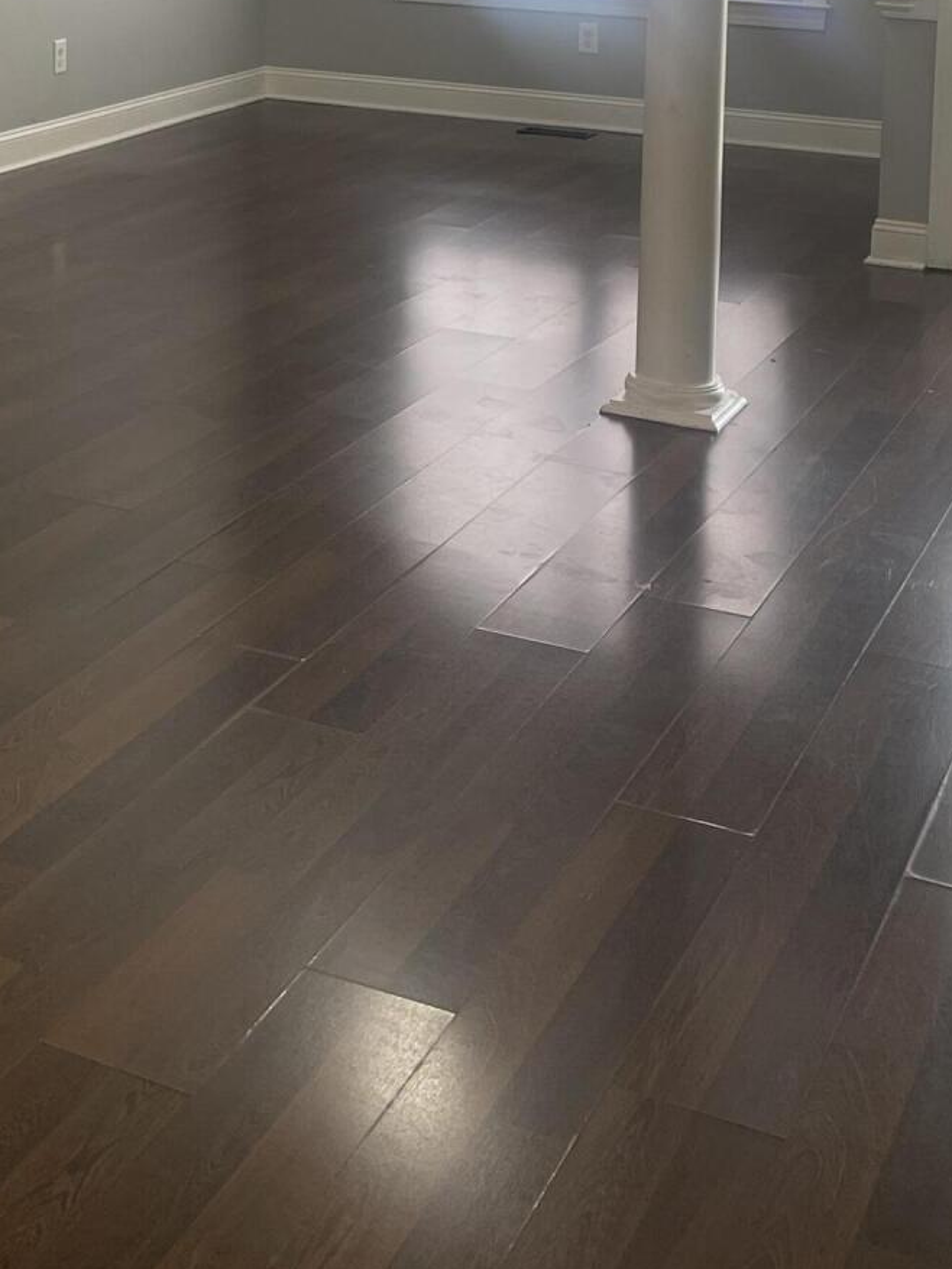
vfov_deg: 30.7
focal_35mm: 57
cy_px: -80
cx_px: 148
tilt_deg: -5.0
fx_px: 2090
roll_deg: -0.4
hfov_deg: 25.1
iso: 64
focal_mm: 5.1
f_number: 1.6
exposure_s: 1/60
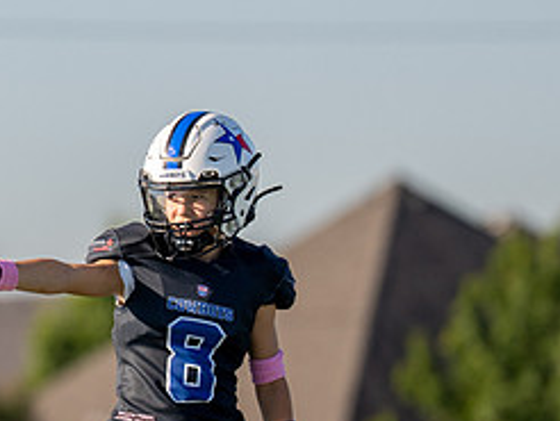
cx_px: 58
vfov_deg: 2.2
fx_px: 11173
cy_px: 223
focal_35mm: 690
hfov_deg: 2.9
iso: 160
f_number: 2.8
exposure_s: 1/3200
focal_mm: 200
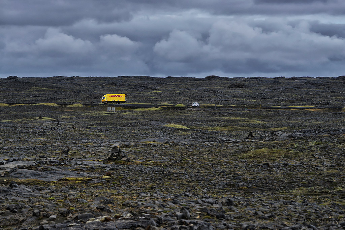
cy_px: 115
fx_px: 1677
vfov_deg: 7.8
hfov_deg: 11.7
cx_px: 172
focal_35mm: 175
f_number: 8
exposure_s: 1/640
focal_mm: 175
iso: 400
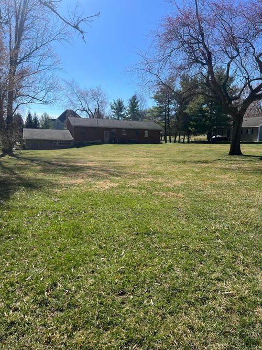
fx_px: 262
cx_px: 131
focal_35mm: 26
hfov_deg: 53.0
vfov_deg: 67.3
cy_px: 175
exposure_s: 1/3571
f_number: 1.5
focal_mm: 5.7
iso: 50
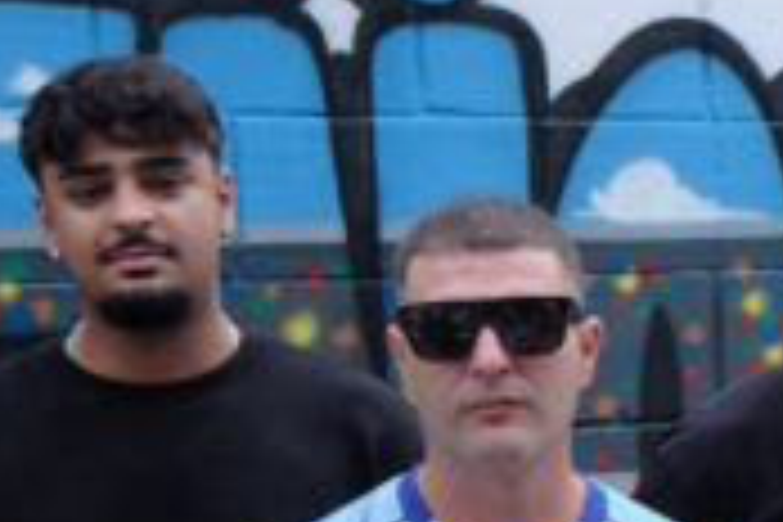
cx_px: 1390
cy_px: 758
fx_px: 3067
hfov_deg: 13.2
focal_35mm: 141
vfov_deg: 9.5
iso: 800
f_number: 8
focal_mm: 16
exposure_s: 1/250
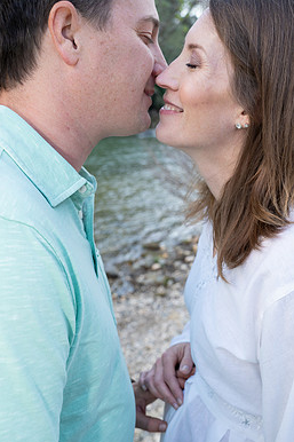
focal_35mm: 35
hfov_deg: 37.7
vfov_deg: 54.4
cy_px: 239
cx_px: 125
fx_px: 429
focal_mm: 30
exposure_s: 1/125
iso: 500
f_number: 5
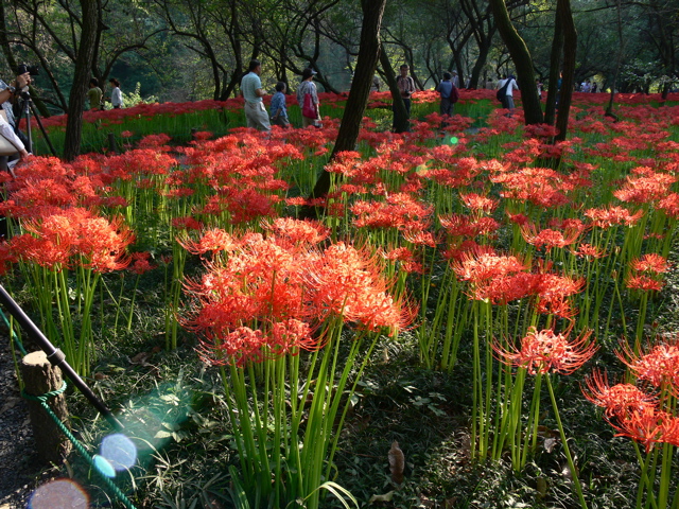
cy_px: 254
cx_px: 340
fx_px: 687
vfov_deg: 40.7
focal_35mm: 35
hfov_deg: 52.6
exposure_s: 1/60
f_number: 4
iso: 80
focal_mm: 7.4
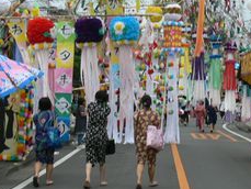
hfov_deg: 16.5
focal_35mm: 119
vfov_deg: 12.4
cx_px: 178
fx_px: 863
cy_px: 37
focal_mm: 11.6
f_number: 4.5
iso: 80
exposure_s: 1/100
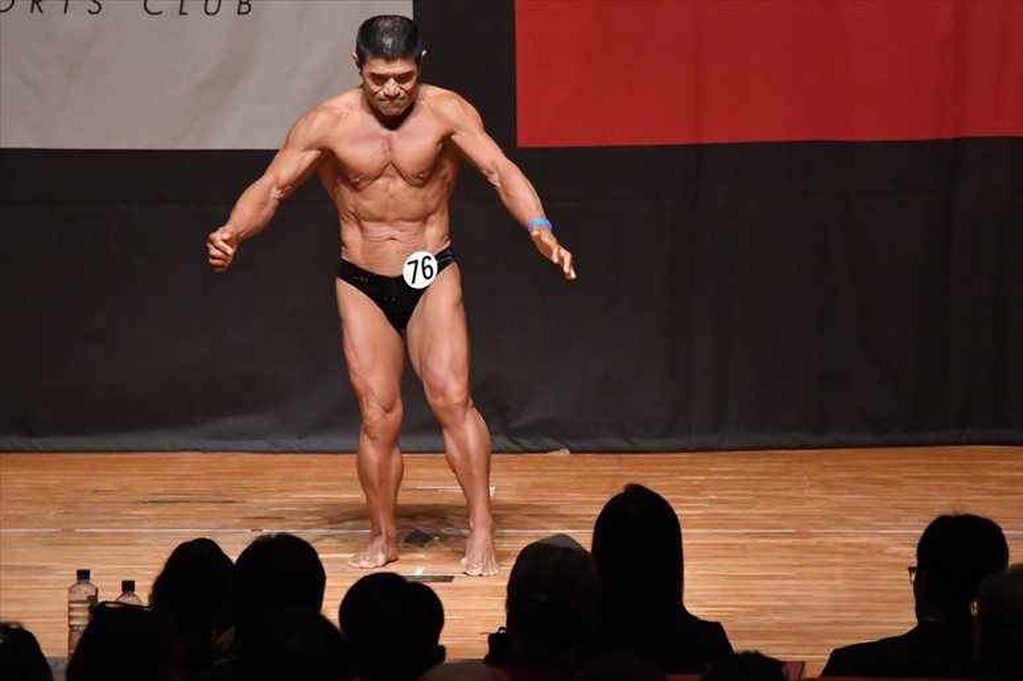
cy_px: 340
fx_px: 8521
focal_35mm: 300
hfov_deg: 6.9
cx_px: 512
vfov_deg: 4.6
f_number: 5.6
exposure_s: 1/400
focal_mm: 200
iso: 10000
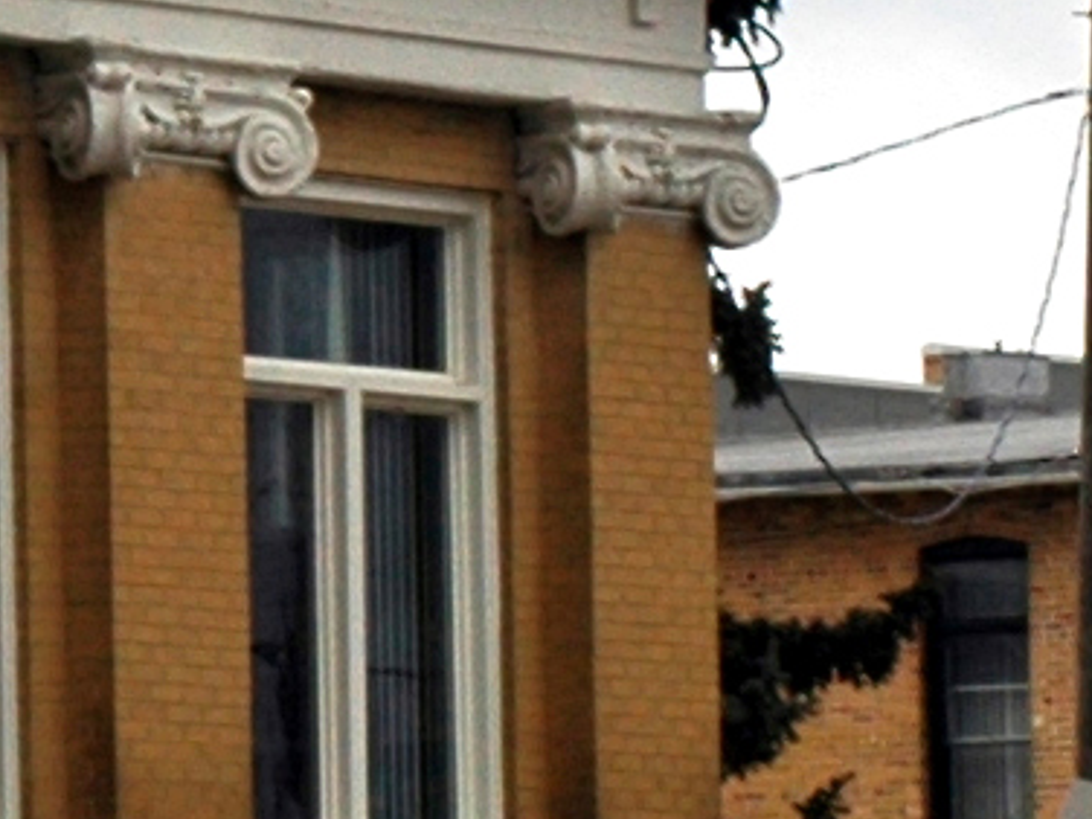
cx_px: -1850
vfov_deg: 3.7
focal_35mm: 404
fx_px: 12740
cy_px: 20
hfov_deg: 4.7
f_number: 8
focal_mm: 35
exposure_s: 1/200
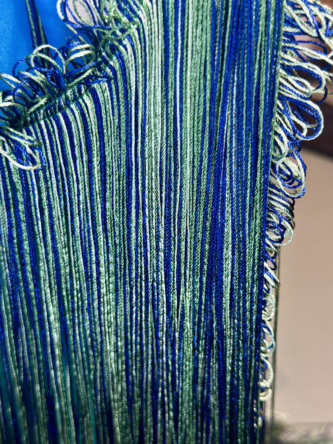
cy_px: 222
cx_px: 166
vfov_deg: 39.7
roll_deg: +0.4
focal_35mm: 48
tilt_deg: -28.5
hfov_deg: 30.3
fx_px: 616
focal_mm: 6.86
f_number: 1.78
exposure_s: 1/60
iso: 200
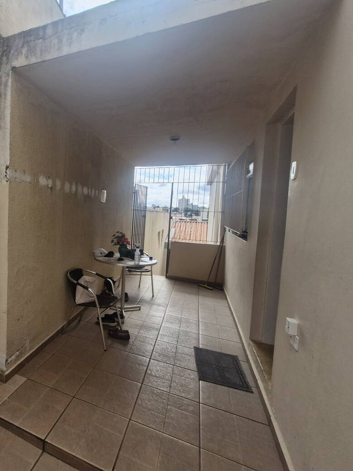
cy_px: 227
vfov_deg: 87.7
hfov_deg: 64.6
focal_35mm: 18
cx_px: 66
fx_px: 245
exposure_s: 1/788
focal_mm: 1.74
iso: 50
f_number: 2.2
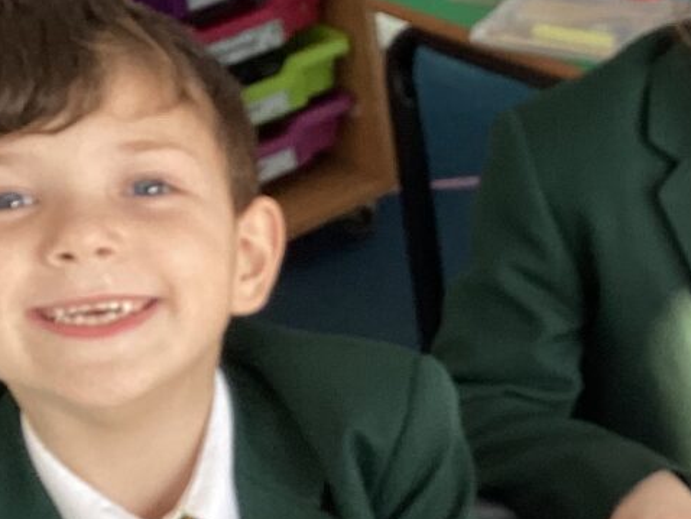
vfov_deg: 14.0
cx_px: 750
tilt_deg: -33.7
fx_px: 2097
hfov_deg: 18.1
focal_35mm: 105
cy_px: 458
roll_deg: +2.9
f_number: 2.4
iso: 64
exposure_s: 1/50
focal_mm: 3.3
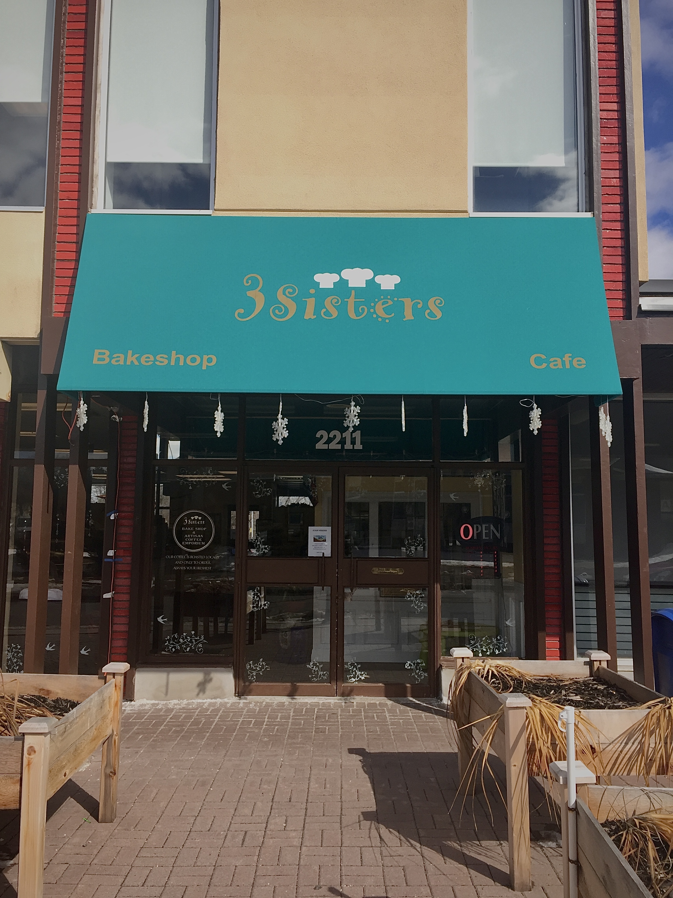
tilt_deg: +6.9
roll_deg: +0.2
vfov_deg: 61.7
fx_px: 752
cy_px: 449
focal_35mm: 29
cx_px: 336
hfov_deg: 48.2
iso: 32
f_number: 2.2
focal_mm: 4.15
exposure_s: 1/1319
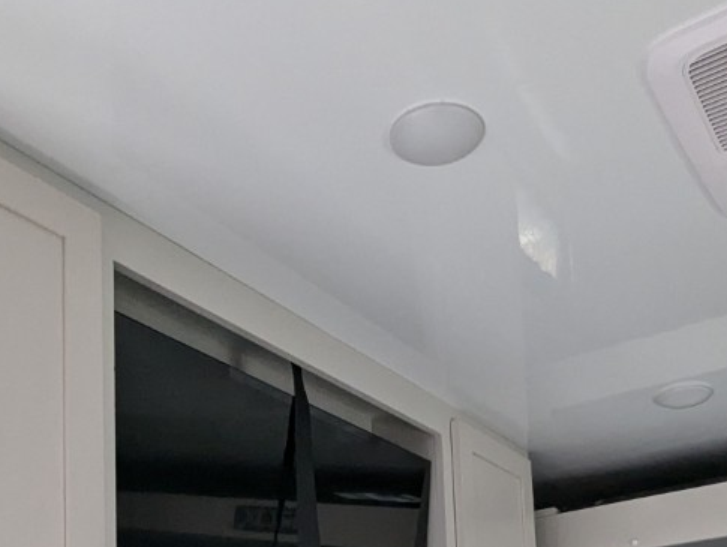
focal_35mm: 46
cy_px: 649
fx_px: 967
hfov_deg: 41.2
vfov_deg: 27.8
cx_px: 356
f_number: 2.2
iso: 210
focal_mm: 2.35
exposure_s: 1/55.7
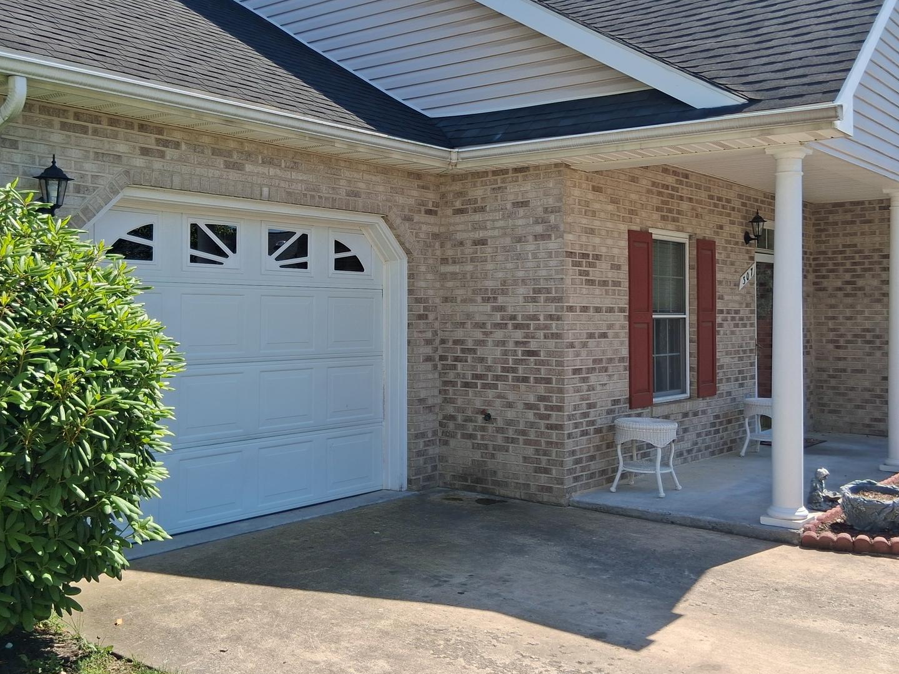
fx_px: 961
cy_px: 299
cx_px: 490
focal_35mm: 37
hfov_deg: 50.1
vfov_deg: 38.6
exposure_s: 1/641
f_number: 1.8
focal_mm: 3.98
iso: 25
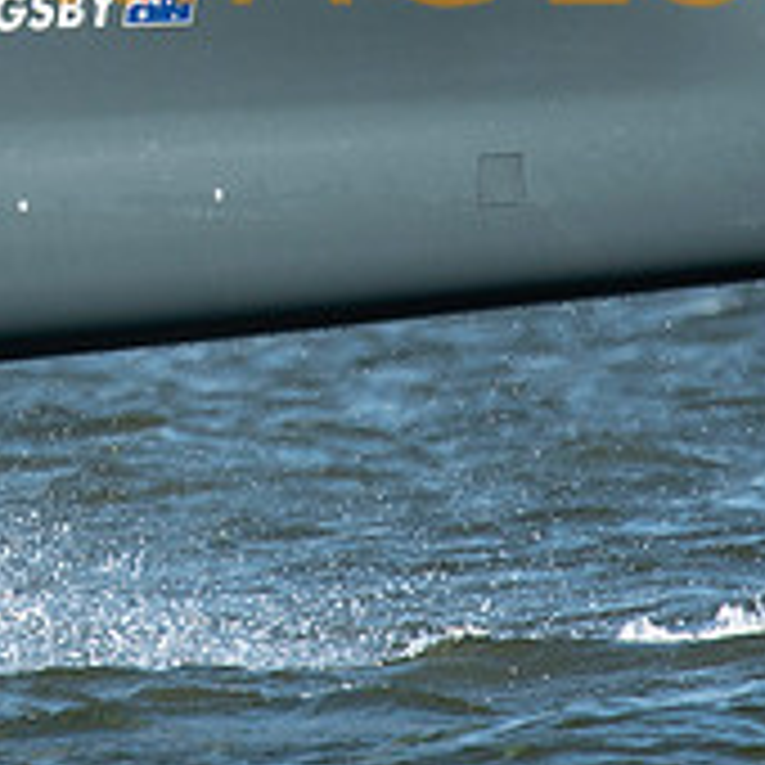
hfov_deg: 1.0
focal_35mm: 1831
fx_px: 45780
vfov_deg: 1.0
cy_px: -88
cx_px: 4
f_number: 5.6
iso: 500
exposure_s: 1/2000
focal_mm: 420
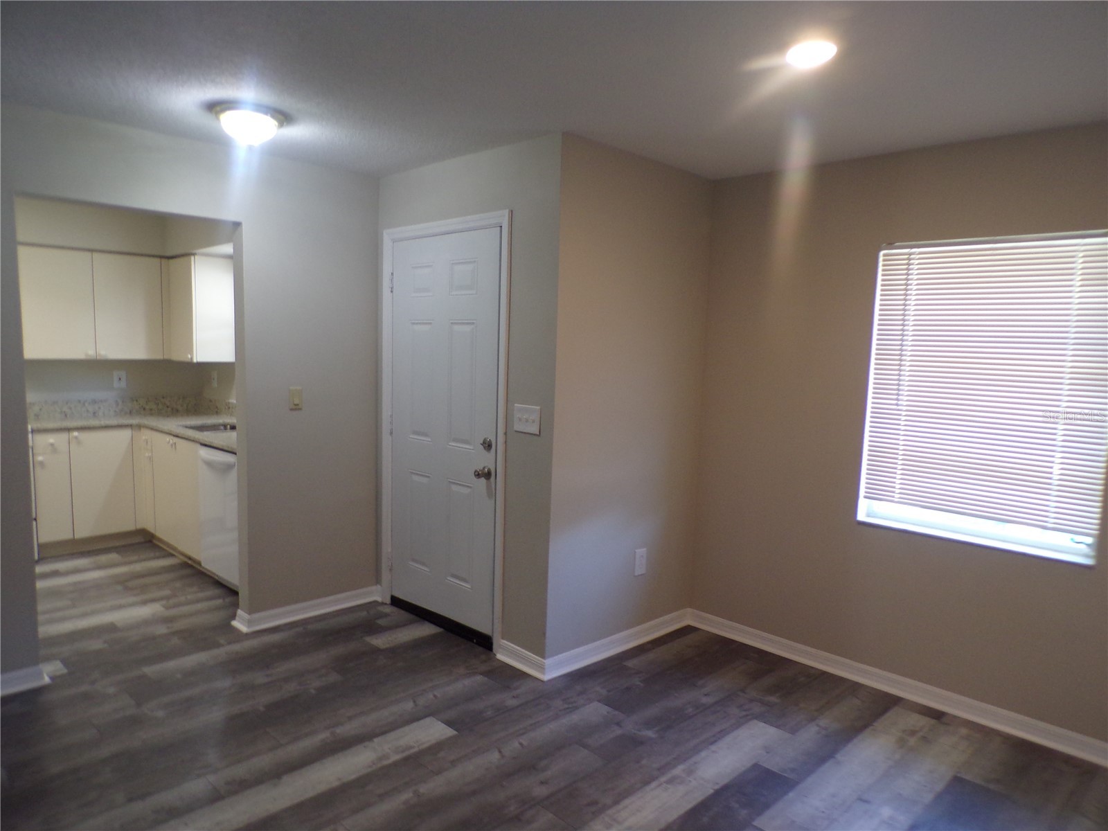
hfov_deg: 71.6
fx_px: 768
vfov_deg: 56.8
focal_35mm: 24
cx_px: 554
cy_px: 416
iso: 177
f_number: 3
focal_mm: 4.3
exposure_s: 1/34
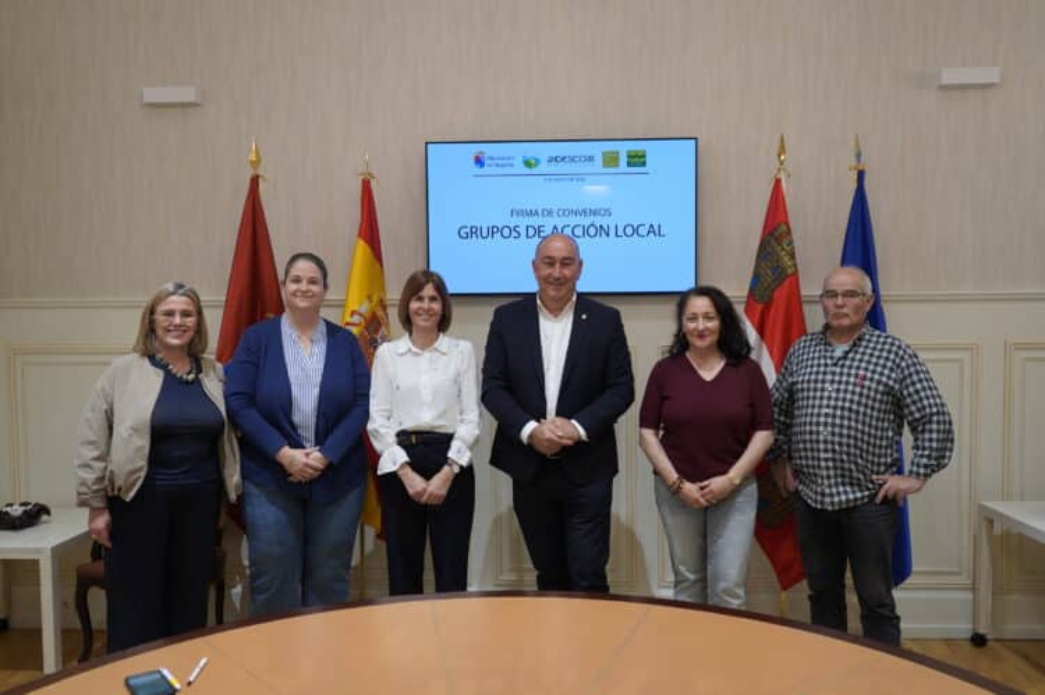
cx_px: 522
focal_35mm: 31
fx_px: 899
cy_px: 348
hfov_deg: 60.3
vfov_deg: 42.3
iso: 1600
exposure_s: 1/160
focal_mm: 31
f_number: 4
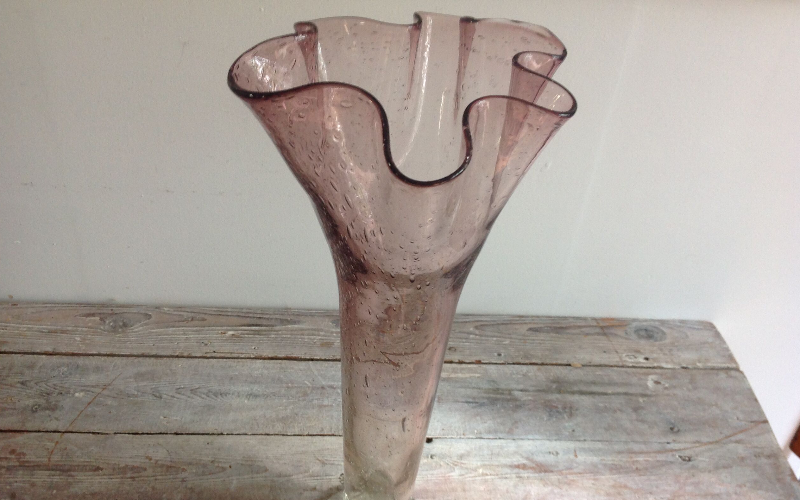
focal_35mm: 38
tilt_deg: -38.5
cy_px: 297
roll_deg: -5.3
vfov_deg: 33.5
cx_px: 396
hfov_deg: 51.5
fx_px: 828
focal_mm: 4.28
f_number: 2.4
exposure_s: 1/15
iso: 80
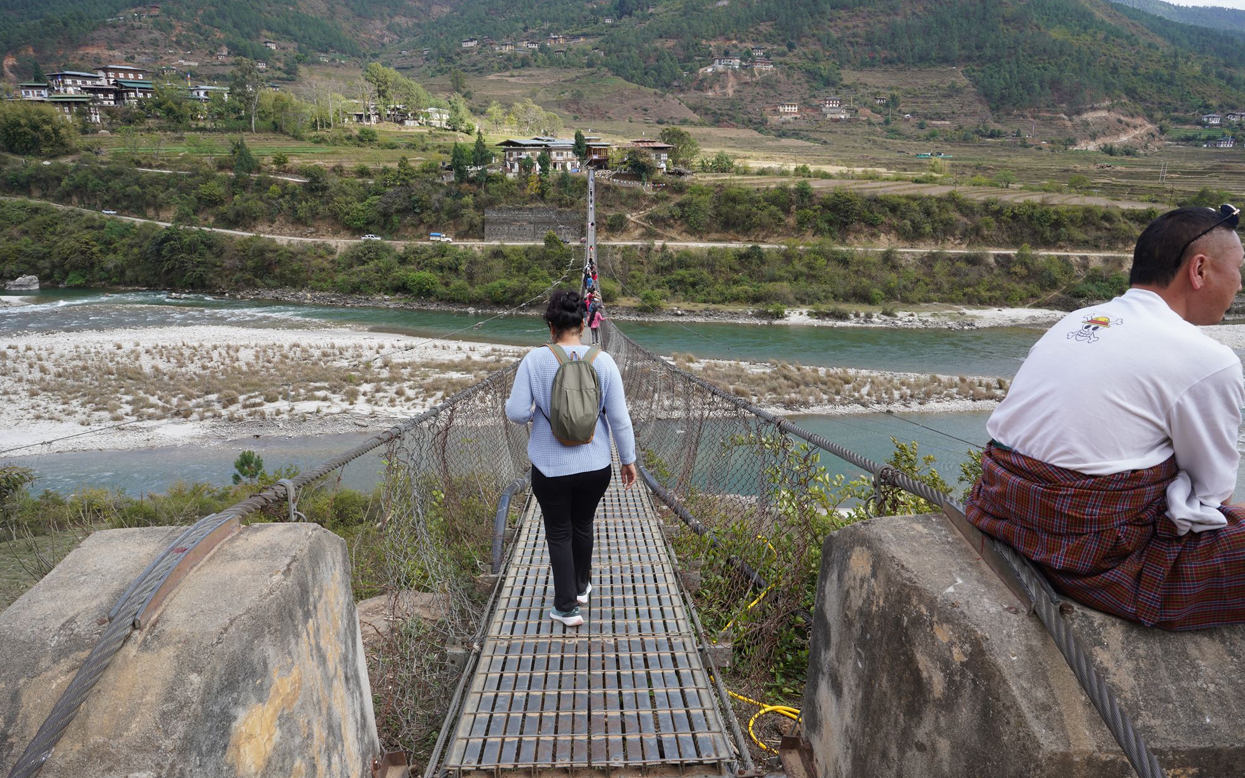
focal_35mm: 25
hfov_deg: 72.5
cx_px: 615
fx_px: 848
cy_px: 413
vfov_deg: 49.2
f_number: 9
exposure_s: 1/100
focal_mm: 24
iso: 100
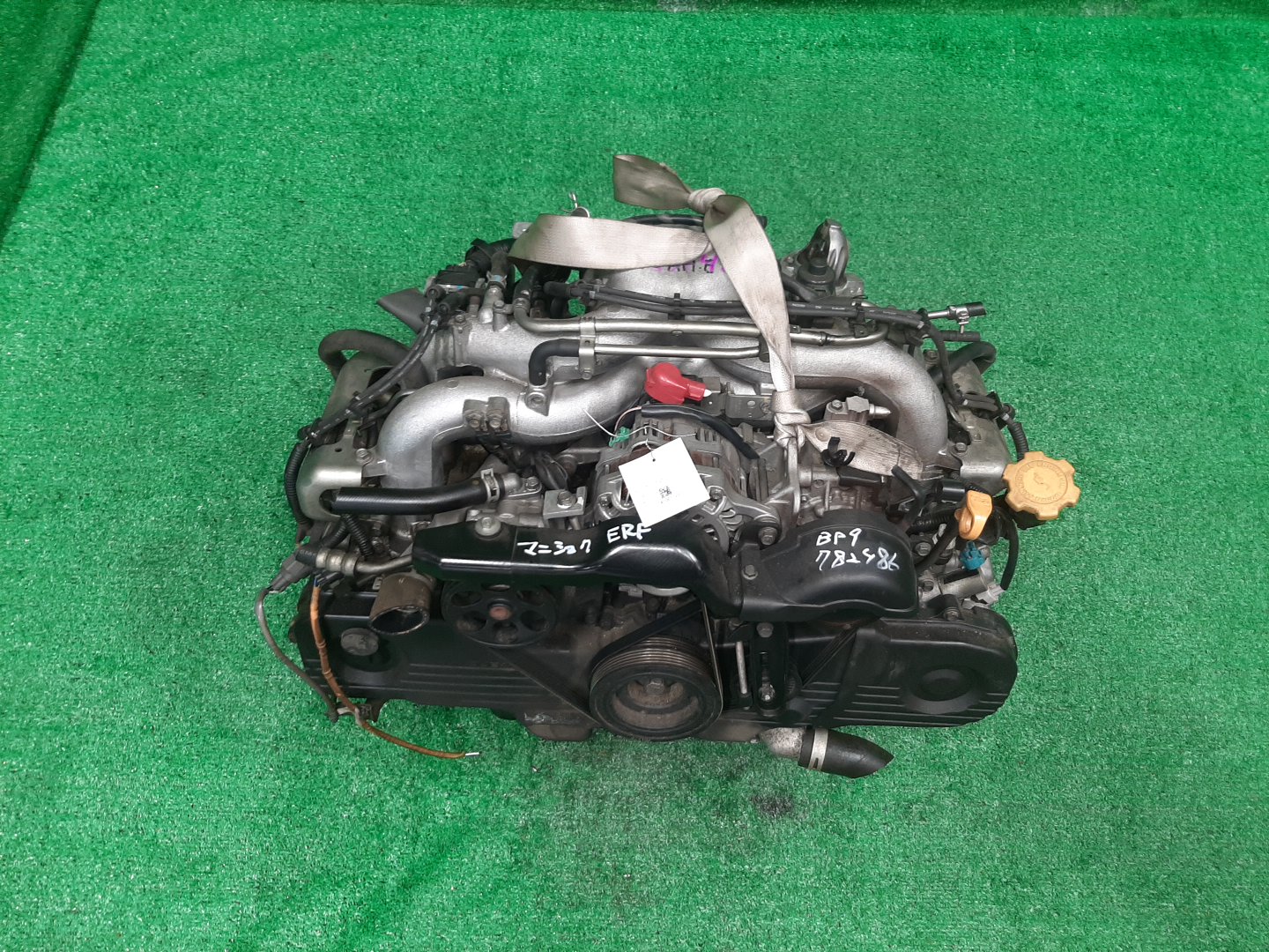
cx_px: 634
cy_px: 476
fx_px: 953
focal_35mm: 26
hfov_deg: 67.3
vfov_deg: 53.1
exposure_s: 1/50
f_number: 1.7
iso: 127
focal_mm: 3.93
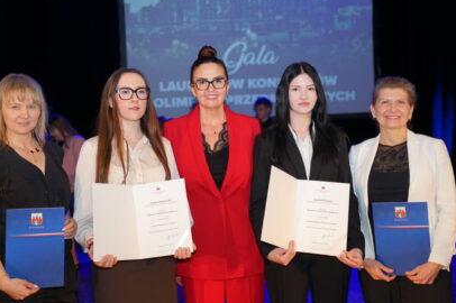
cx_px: 213
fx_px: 734
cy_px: 146
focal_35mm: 58
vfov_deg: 23.3
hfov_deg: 34.5
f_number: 2.8
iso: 320
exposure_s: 1/200
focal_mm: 49
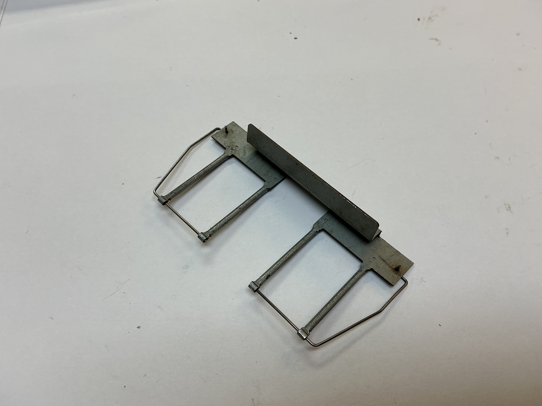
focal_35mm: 29
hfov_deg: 61.7
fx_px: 454
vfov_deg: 48.2
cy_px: 203
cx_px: 271
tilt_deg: -62.8
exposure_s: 1/100
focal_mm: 3
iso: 20
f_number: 1.8
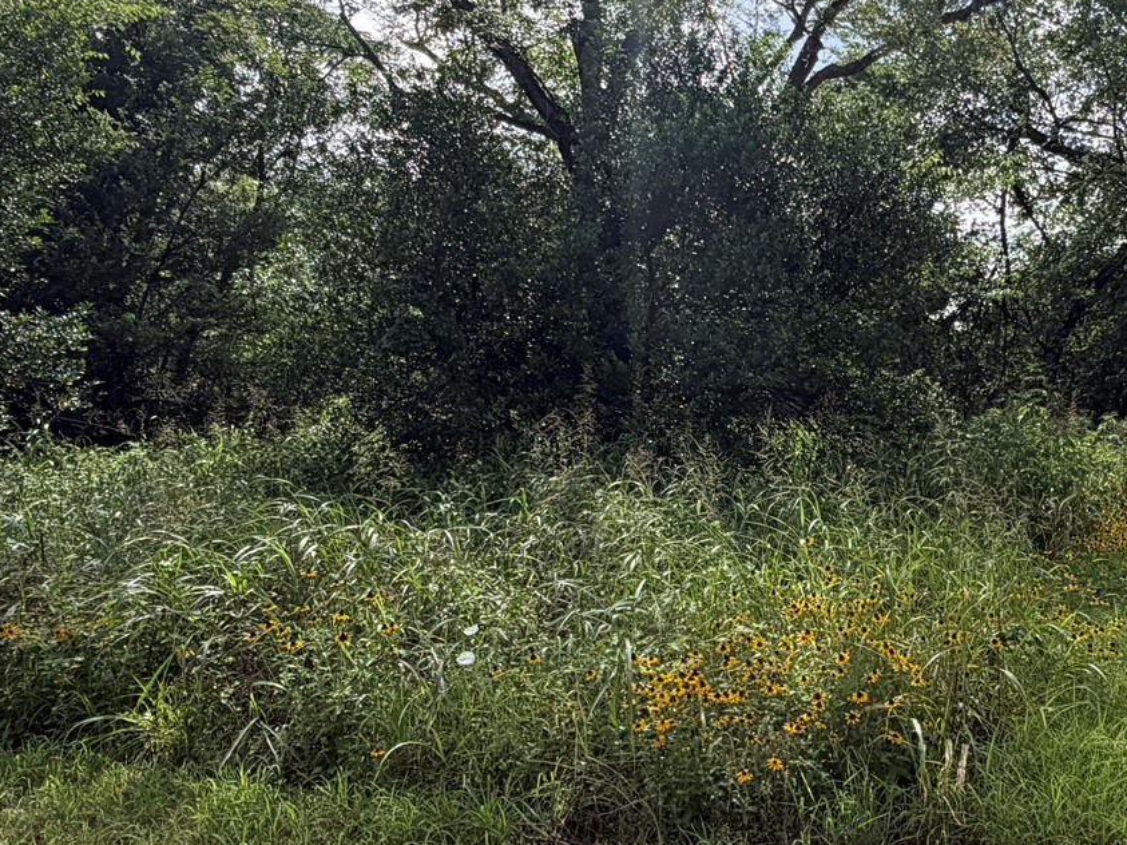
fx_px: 1107
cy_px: 386
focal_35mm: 34
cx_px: 722
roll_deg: +1.7
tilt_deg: +4.8
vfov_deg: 41.7
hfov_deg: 53.2
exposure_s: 1/664
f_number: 2.2
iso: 40
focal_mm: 2.22
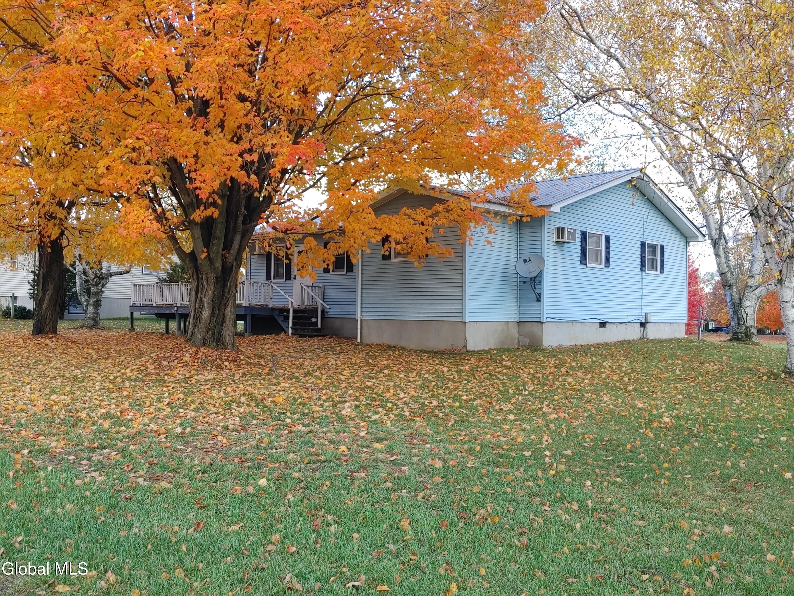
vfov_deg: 42.9
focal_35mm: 33
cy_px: 298
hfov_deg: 55.4
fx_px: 757
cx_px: 397
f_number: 1.8
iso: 50
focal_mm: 4.81
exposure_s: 1/176
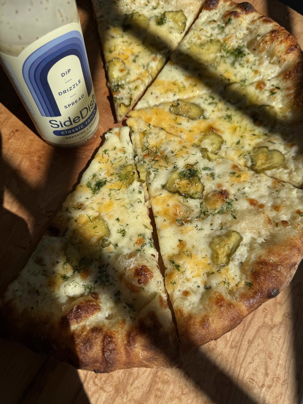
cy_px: 202
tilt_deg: -67.9
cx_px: 152
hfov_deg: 56.8
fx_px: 280
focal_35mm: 24
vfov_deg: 71.6
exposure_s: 1/8130
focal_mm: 6.76
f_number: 1.78
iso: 80
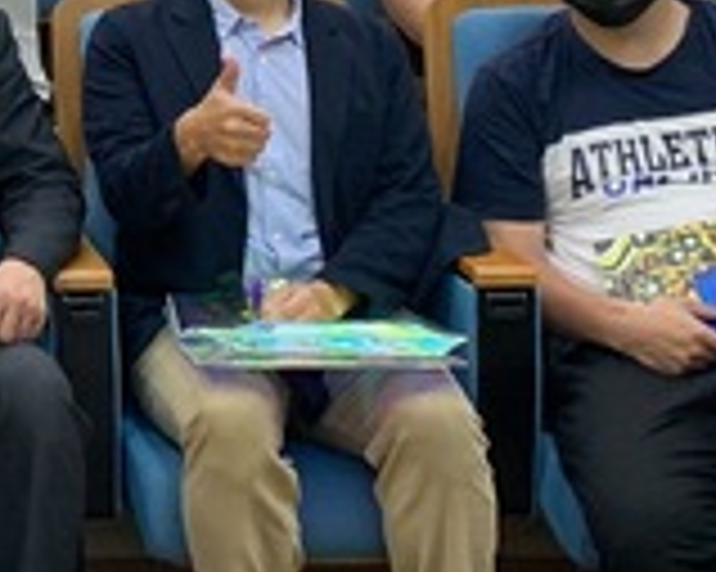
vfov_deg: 12.9
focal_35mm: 112
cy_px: -327
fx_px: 2372
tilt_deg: -2.0
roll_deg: +0.9
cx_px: -306
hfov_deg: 16.0
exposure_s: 1/60
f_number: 1.8
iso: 80
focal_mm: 4.25
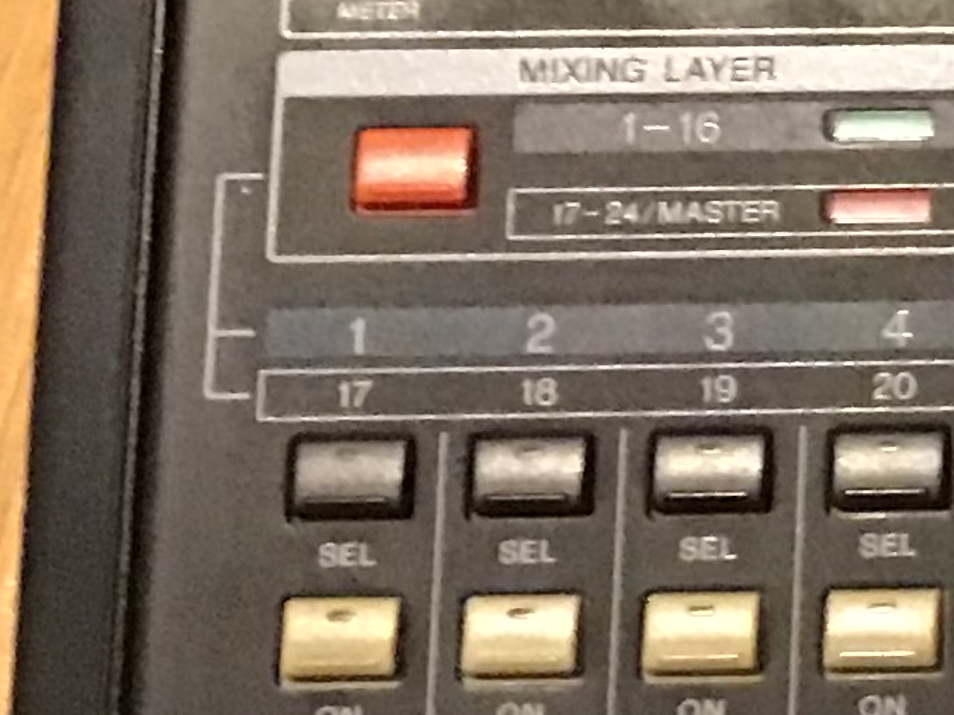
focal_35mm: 149
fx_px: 4106
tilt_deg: -62.4
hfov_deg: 11.6
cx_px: 2020
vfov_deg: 9.9
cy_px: 46
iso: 400
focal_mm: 3.3
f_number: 2.4
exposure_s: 1/17
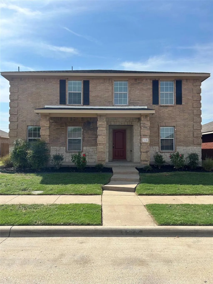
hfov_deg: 53.1
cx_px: 106
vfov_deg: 67.3
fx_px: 213
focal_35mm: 26
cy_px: 142
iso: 50
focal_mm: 5.7
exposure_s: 1/5319
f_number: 1.5
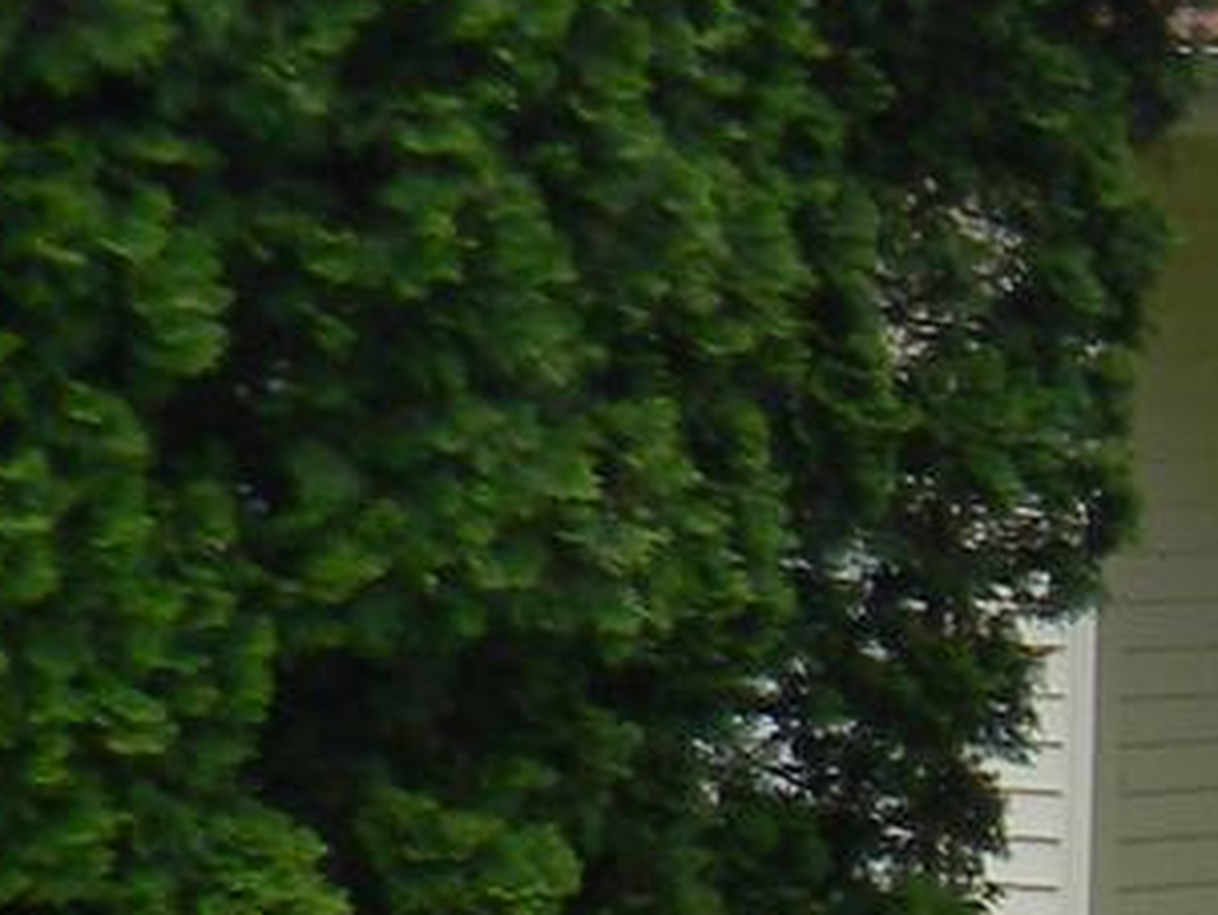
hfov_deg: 7.5
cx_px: 3166
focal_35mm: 244
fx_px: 8592
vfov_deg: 6.1
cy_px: -246
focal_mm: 6.4
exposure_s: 1/370
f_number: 3.7
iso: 80
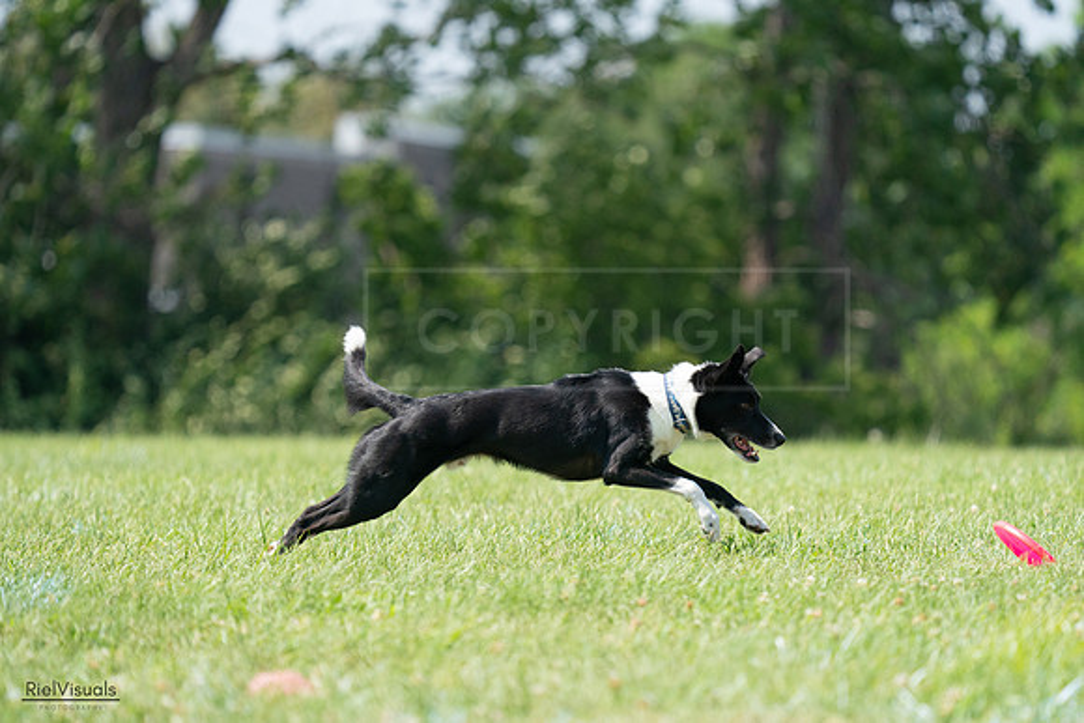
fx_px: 11264
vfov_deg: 3.7
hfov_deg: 5.5
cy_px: 362
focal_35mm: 374
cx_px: 542
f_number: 6.3
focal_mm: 374
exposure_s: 1/4000
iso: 2000
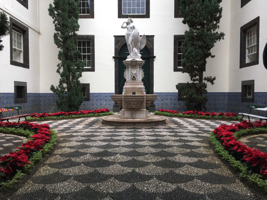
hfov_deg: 61.6
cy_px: 100
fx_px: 224
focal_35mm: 29
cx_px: 134
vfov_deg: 48.3
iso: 25
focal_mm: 4.15
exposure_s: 1/196
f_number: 2.2
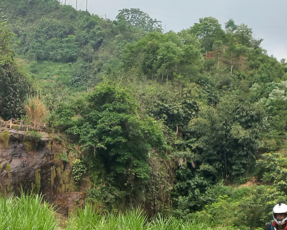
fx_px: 586
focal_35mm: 69
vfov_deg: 21.6
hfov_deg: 27.5
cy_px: 213
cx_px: 155
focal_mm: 4.6
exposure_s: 1/220
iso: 25
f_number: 1.8
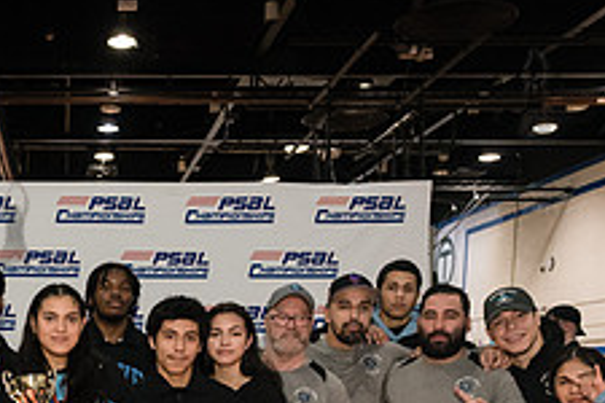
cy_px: 480
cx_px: 13
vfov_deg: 20.5
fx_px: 1042
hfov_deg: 30.3
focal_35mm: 62
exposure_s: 1/160
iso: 4000
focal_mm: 24
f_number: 5
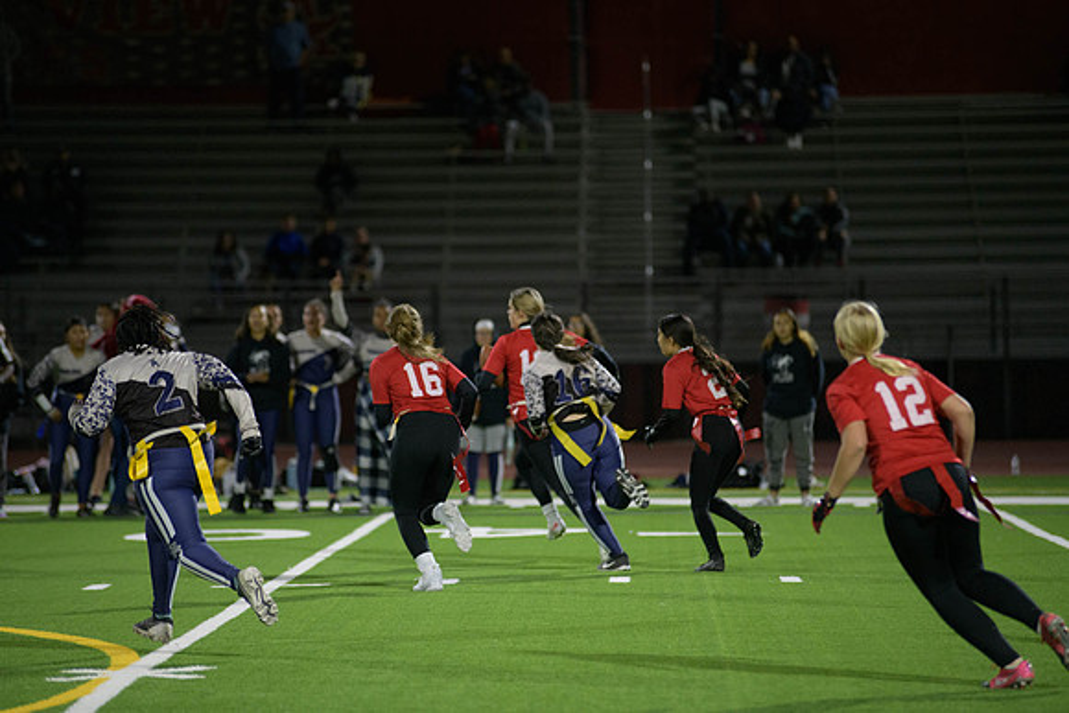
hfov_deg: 10.3
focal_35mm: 200
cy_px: 356
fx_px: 5940
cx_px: 534
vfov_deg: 6.9
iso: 3200
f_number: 2.8
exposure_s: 1/640
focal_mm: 200
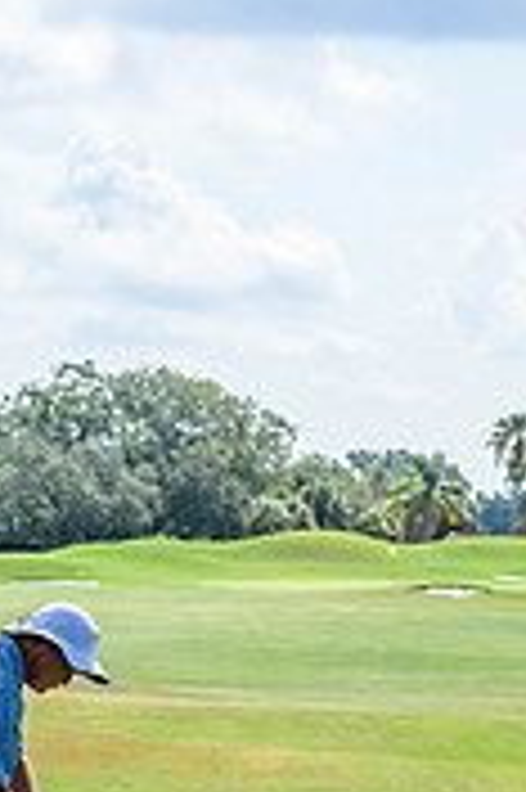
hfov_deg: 5.1
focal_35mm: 269
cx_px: 270
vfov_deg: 7.6
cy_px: 747
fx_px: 5907
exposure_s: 1/1000
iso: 200
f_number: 7.1
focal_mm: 70
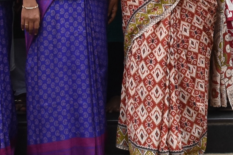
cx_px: 343
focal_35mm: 231
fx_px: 1495
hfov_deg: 8.7
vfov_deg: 5.8
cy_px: -196
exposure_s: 1/500
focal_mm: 26
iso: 500
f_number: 8
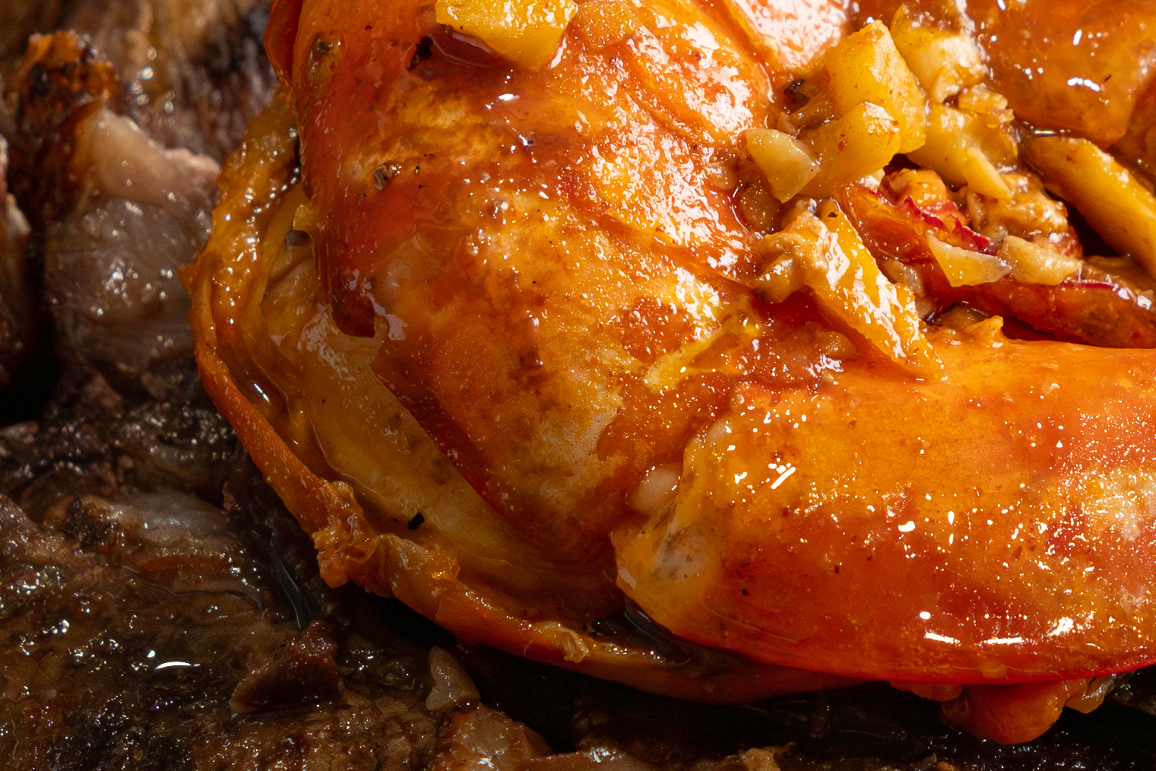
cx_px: 972
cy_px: 408
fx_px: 6839
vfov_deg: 6.4
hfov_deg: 9.6
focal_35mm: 213
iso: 200
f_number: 6.3
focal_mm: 36
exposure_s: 1/80
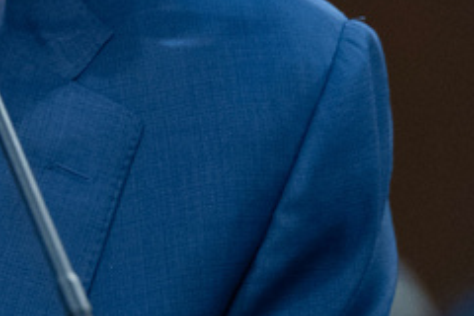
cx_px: -444
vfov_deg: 2.4
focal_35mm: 564
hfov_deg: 3.6
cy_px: -59
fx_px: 7425
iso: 2500
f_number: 3.5
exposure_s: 1/320
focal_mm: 132
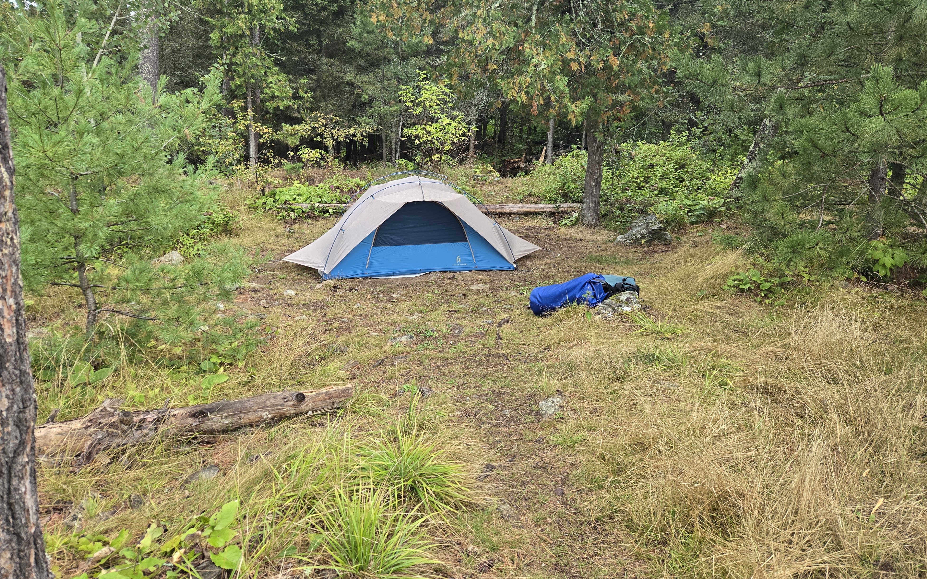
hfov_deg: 72.5
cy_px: 224
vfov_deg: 48.9
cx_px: 452
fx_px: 632
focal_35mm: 25
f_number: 1.8
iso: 125
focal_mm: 5.4
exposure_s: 1/180
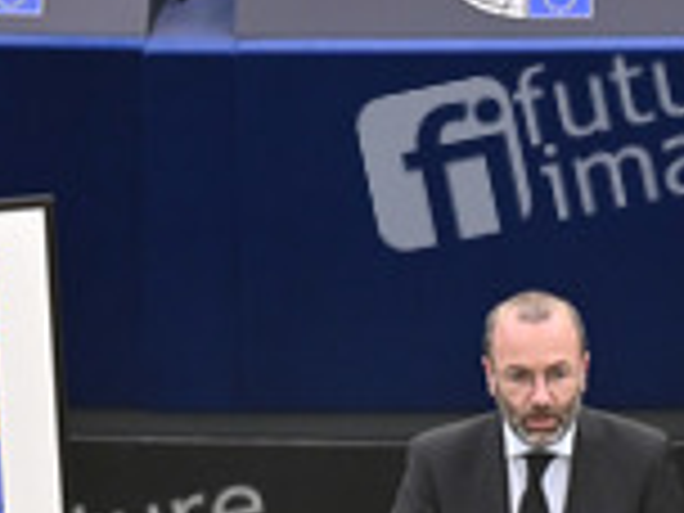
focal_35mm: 506
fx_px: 9998
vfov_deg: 2.9
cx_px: 182
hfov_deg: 3.9
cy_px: 819
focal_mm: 200
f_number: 2.8
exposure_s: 1/400
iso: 1000
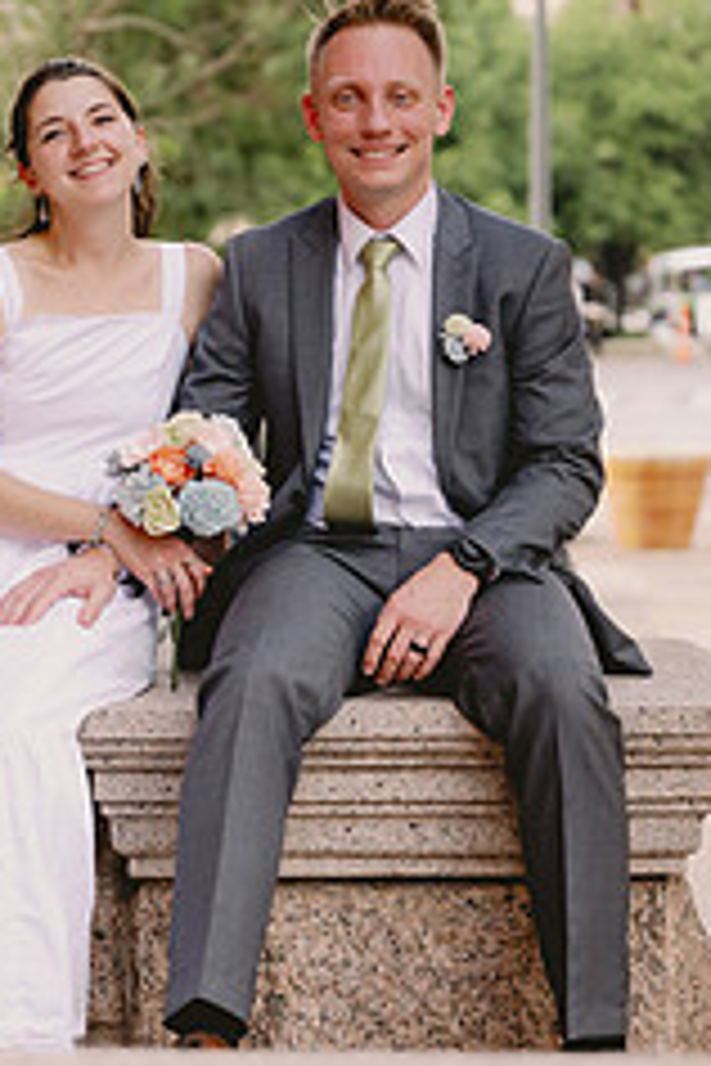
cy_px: 625
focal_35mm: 133
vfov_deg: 15.4
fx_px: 3940
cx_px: 140
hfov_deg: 10.3
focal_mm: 70
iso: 1000
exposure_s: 1/1600
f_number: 2.8
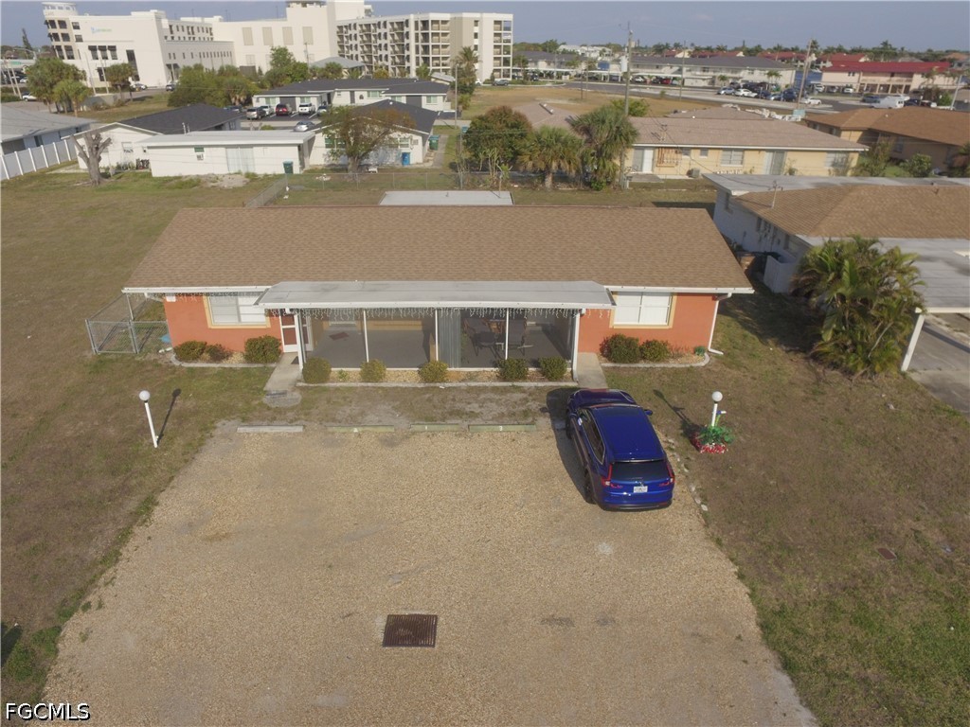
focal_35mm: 20
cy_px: 364
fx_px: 560
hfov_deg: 81.7
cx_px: 485
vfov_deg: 66.0
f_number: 2.8
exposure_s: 1/2247
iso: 100
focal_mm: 3.61
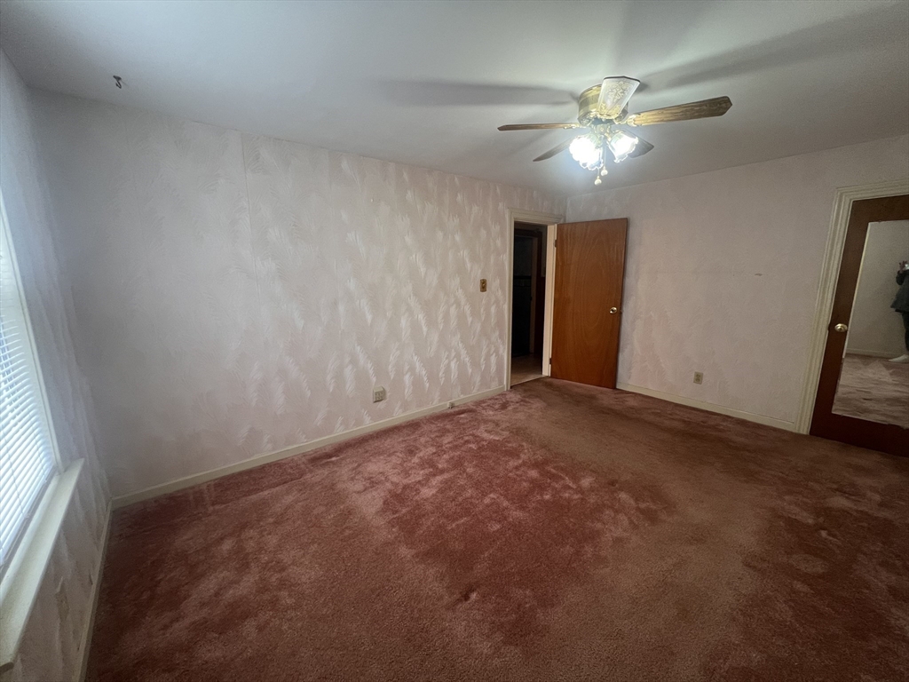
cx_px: 454
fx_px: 341
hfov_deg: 106.2
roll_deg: +1.0
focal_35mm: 13
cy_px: 341
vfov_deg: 89.9
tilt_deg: -10.9
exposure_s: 1/60
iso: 160
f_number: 1.8
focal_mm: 1.57
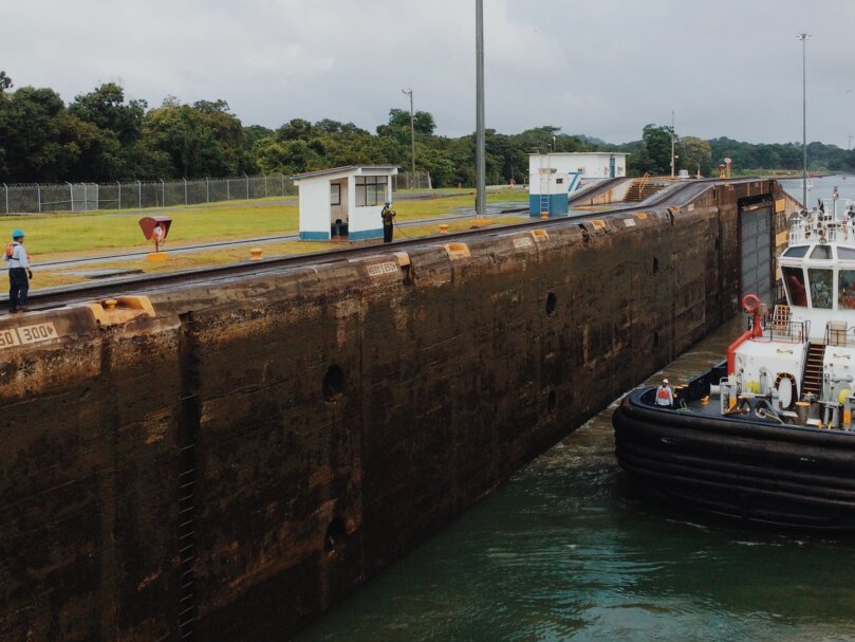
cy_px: 186
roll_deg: +2.5
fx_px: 1062
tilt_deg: -2.9
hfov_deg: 43.8
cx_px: 457
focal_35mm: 43
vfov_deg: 33.1
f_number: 2.2
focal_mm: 4.15
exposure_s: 1/1026
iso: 32
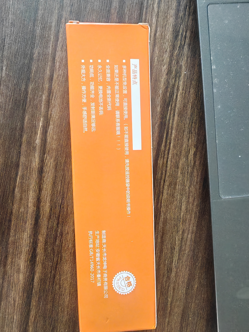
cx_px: 123
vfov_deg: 65.3
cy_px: 167
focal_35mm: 27
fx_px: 259
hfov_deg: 51.4
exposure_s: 1/50
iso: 160
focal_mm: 1.96
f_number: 2.2
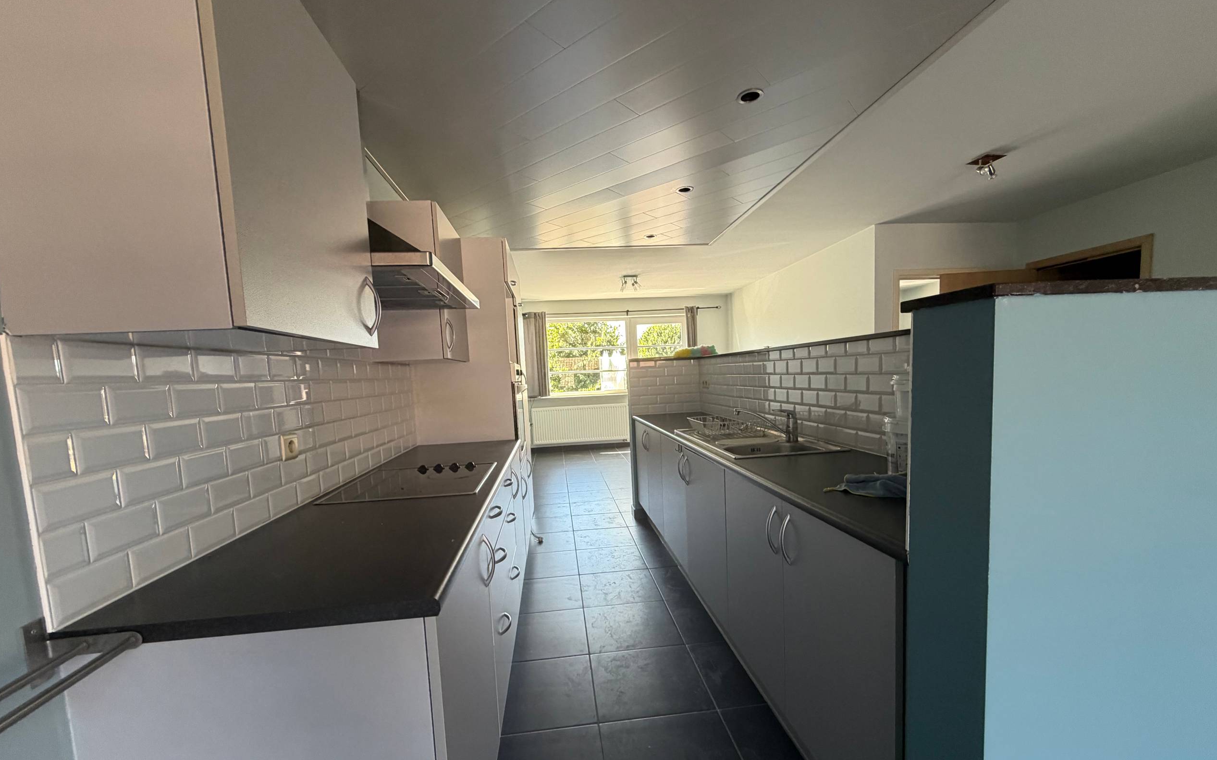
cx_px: 611
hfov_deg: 101.5
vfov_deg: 74.6
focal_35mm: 15
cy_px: 418
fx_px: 497
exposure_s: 1/121
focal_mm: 2.22
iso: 250
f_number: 2.2
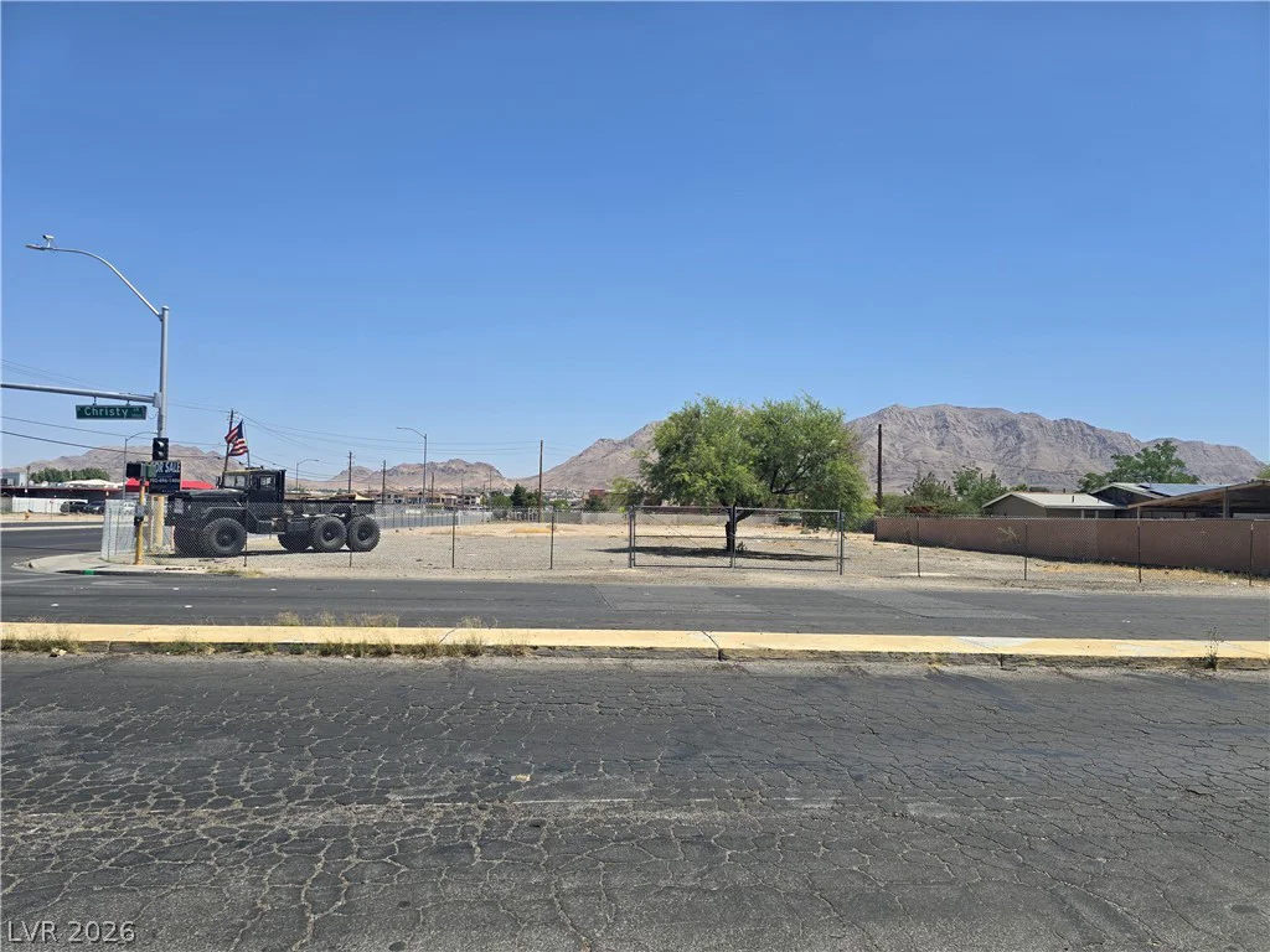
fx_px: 844
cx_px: 635
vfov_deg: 58.9
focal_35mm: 23
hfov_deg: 73.9
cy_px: 476
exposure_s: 1/1024
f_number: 1.7
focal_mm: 6.3
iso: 12
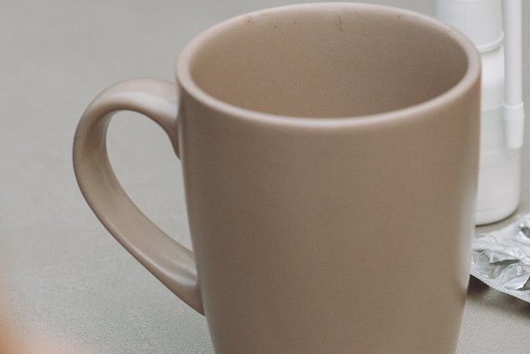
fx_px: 5520
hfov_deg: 5.5
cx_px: 531
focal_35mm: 375
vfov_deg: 3.6
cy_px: 599
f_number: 2.8
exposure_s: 1/1000
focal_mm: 85
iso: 500
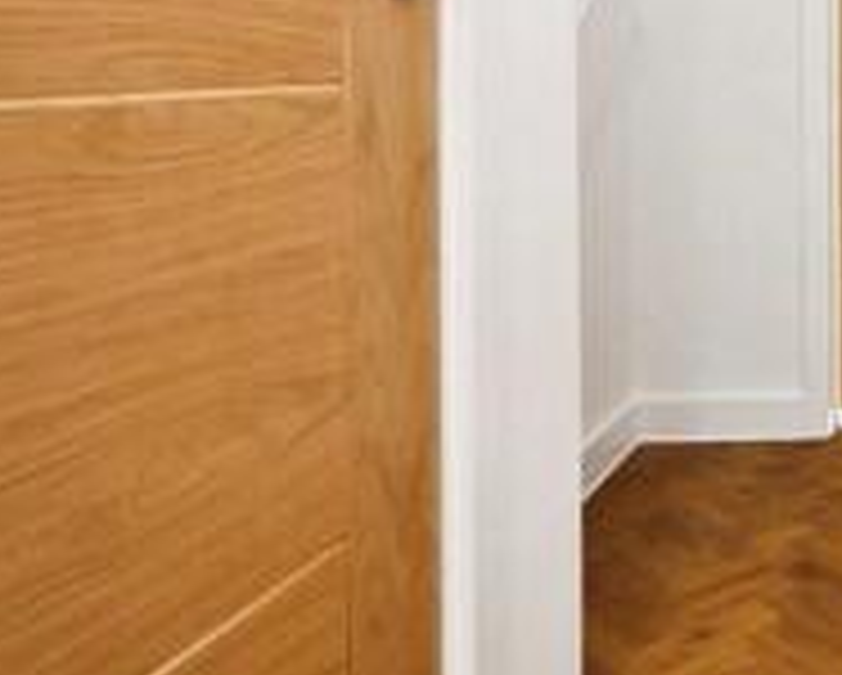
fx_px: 1148
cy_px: 74
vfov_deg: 31.4
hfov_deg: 31.6
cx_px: 1078
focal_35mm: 46
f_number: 4
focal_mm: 14
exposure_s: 1/60
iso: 4500
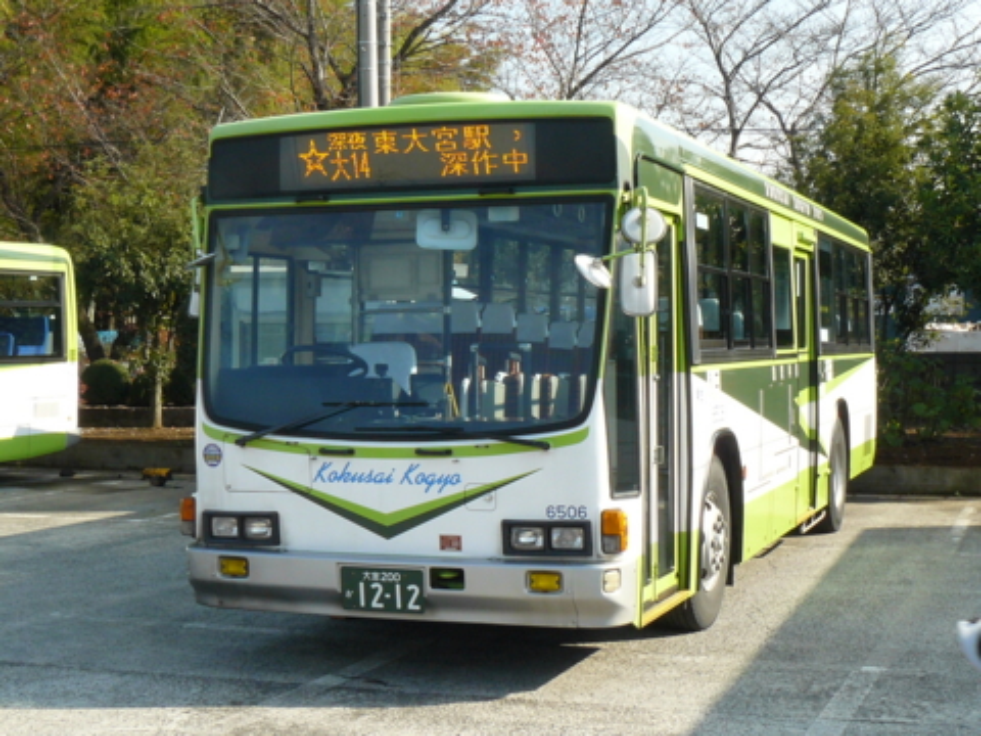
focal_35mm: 59
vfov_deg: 24.8
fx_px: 1672
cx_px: 490
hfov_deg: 32.7
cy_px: 368
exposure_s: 1/160
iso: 100
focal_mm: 6.4
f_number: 6.3
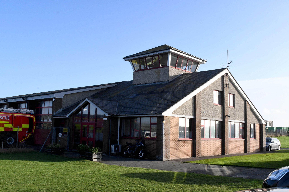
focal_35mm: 36
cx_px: 144
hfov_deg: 53.1
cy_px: 96
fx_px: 289
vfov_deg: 36.9
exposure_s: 1/640
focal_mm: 24
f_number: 13
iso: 1600
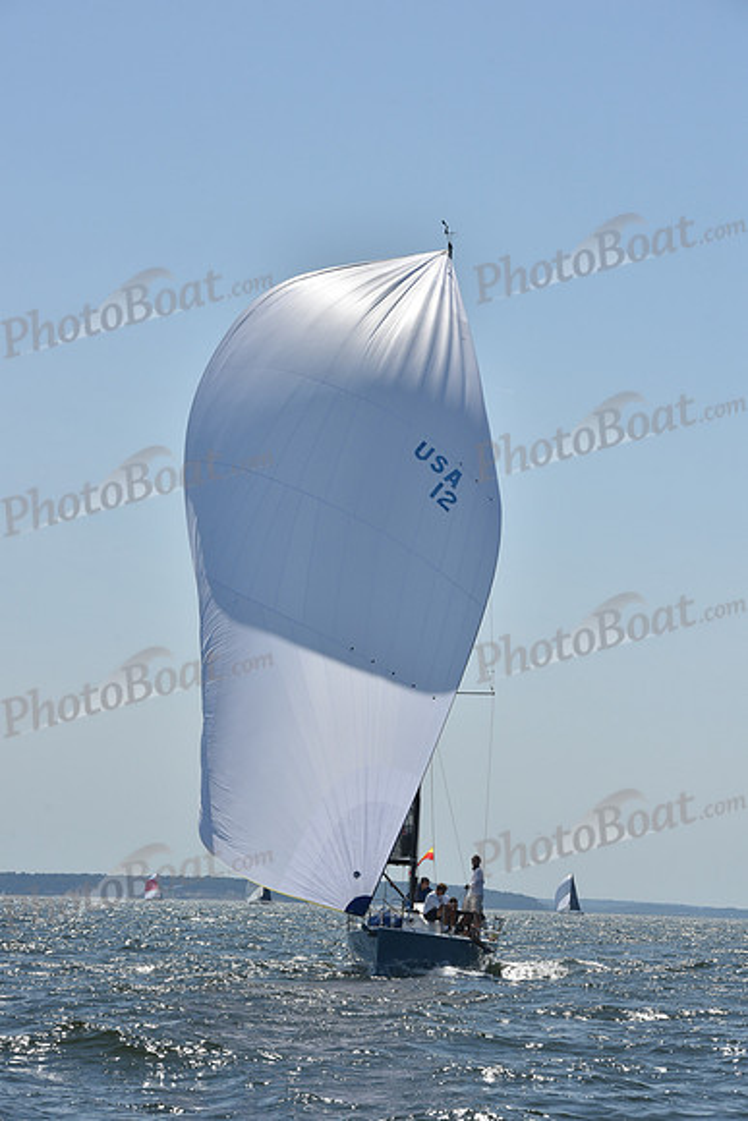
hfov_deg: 12.5
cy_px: 560
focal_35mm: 110
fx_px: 3426
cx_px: 374
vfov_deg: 18.6
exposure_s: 1/1250
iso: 250
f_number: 10
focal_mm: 110
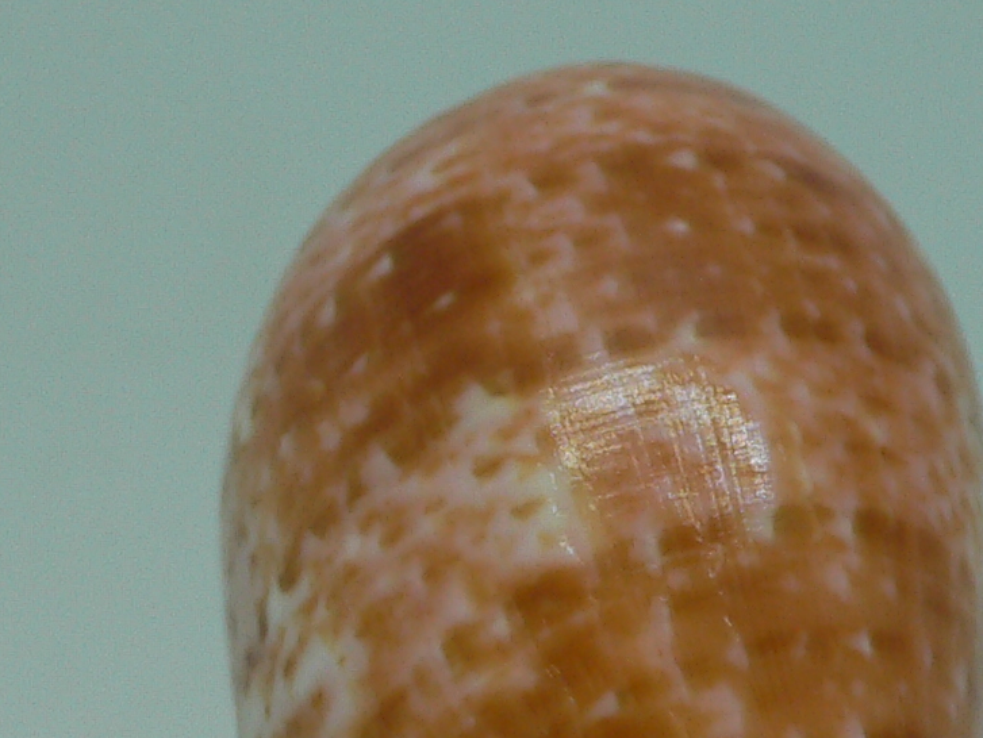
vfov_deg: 15.0
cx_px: 602
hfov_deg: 20.2
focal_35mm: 97
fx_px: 2756
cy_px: 727
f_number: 2.8
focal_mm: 4.6
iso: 80
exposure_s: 1/60
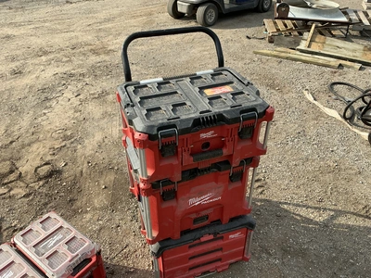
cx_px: 186
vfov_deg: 49.7
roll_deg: -0.6
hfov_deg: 63.4
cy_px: 139
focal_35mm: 28
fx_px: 300
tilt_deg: -30.4
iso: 25
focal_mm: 3
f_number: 1.8
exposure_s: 1/1055
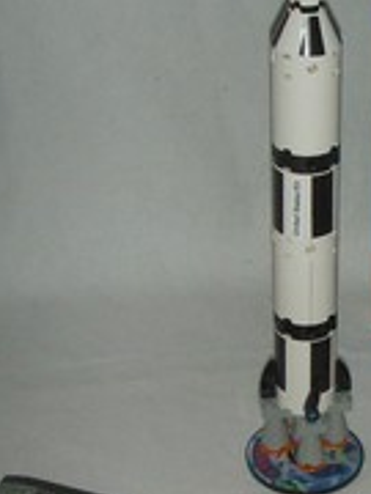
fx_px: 1486
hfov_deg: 13.9
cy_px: 384
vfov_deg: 18.7
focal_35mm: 104
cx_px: 418
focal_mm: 6.6
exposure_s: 1/45
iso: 100
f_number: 3.5
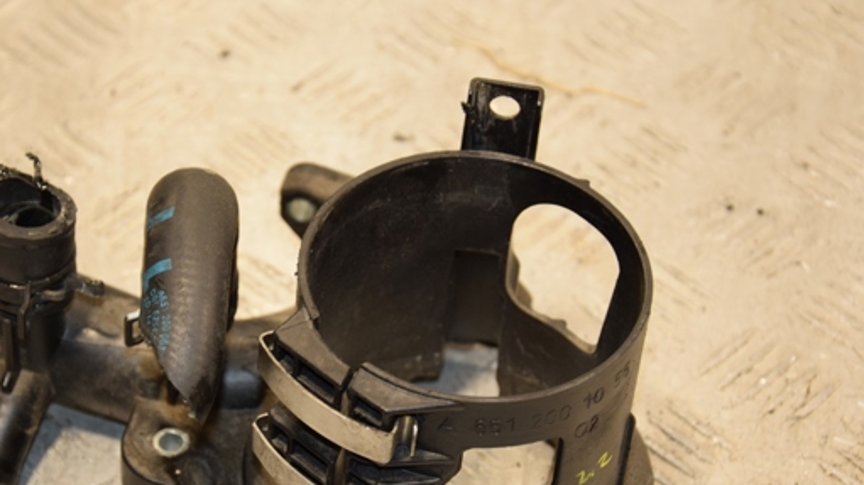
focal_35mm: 122
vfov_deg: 9.9
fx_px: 2794
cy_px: 324
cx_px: 330
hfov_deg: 17.6
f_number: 5.3
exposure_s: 1/125
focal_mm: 62
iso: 800
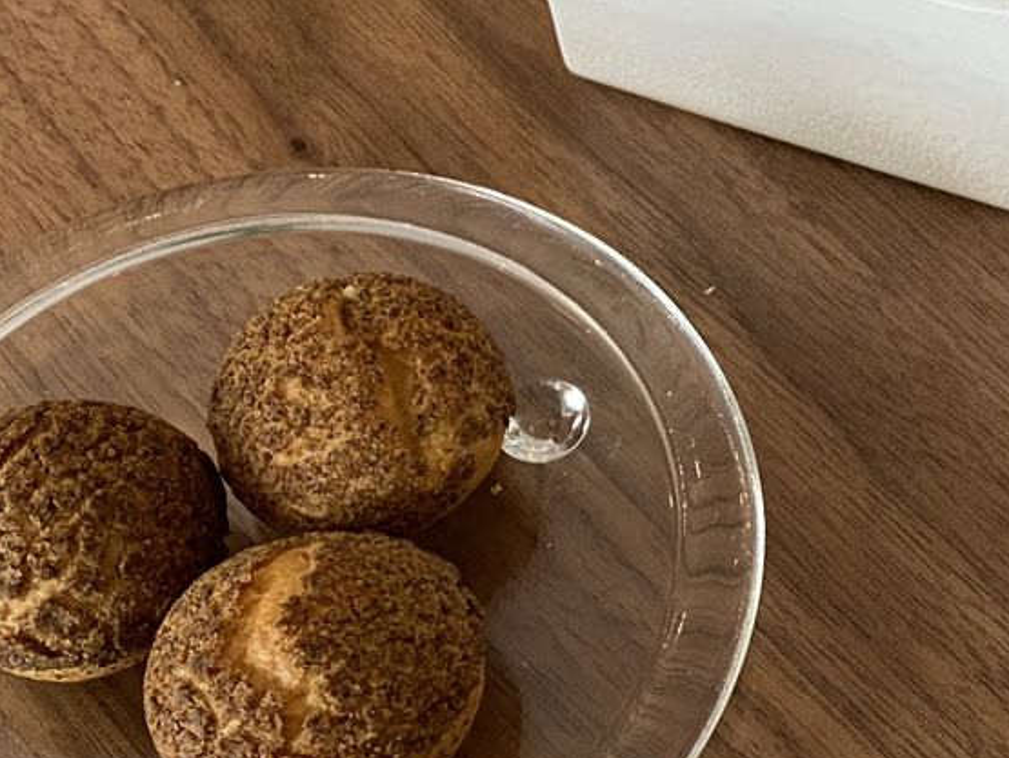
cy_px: 654
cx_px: 942
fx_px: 2188
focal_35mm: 75
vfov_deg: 19.4
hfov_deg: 25.1
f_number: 1.8
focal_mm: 4.25
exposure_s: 1/50
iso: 250
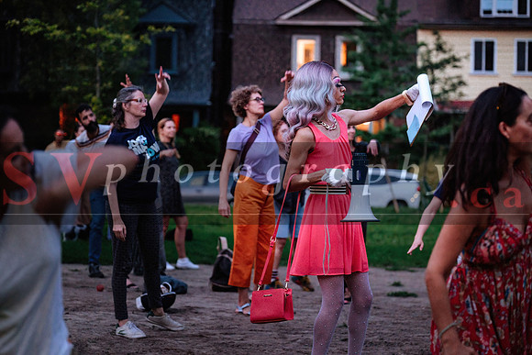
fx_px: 1862
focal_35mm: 126
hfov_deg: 16.3
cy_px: 178
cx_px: 266
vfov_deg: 10.9
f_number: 2.8
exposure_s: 1/100
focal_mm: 83.8
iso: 1600
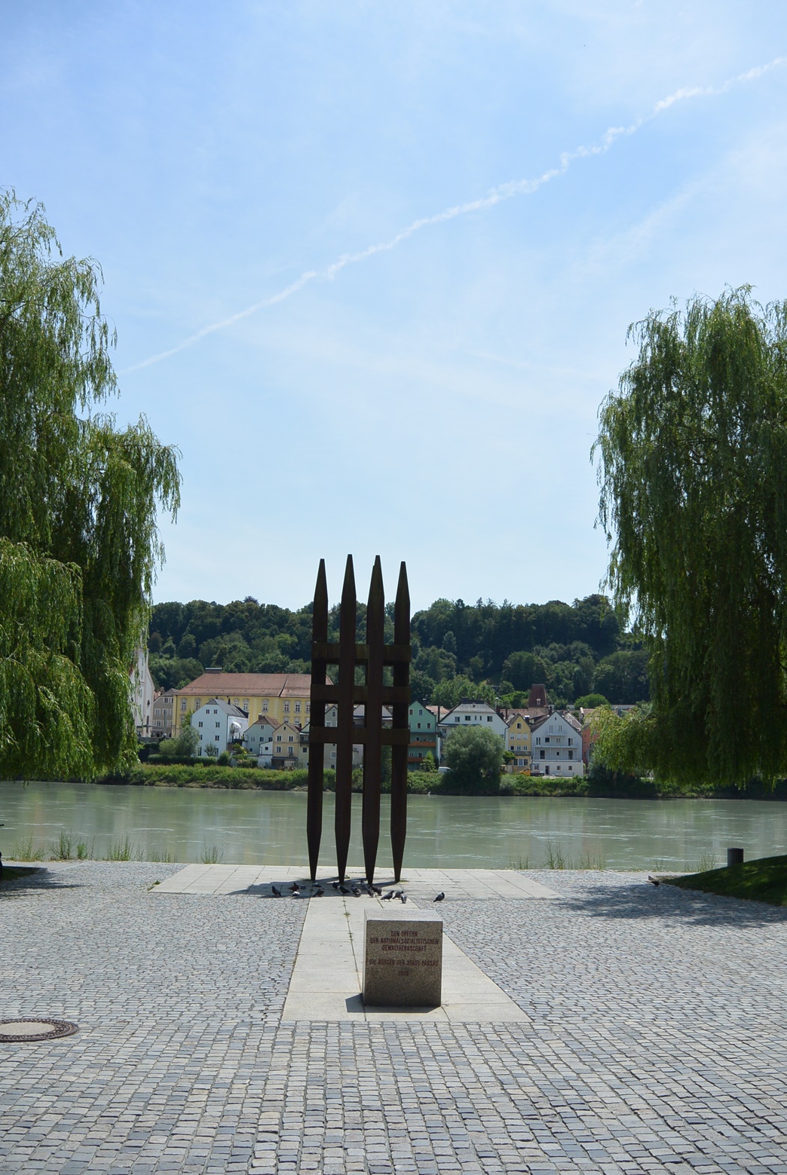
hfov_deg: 43.7
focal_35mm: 30
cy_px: 588
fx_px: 981
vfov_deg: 61.9
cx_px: 393
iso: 100
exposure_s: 1/1600
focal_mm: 11
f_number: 4
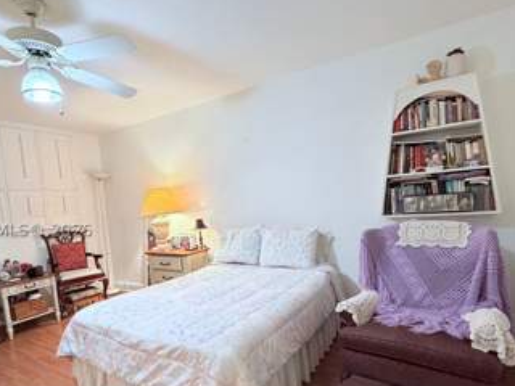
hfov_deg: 78.9
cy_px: 230
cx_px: 240
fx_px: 312
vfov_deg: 62.9
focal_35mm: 21
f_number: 2.2
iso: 500
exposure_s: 1/60
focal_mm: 2.22
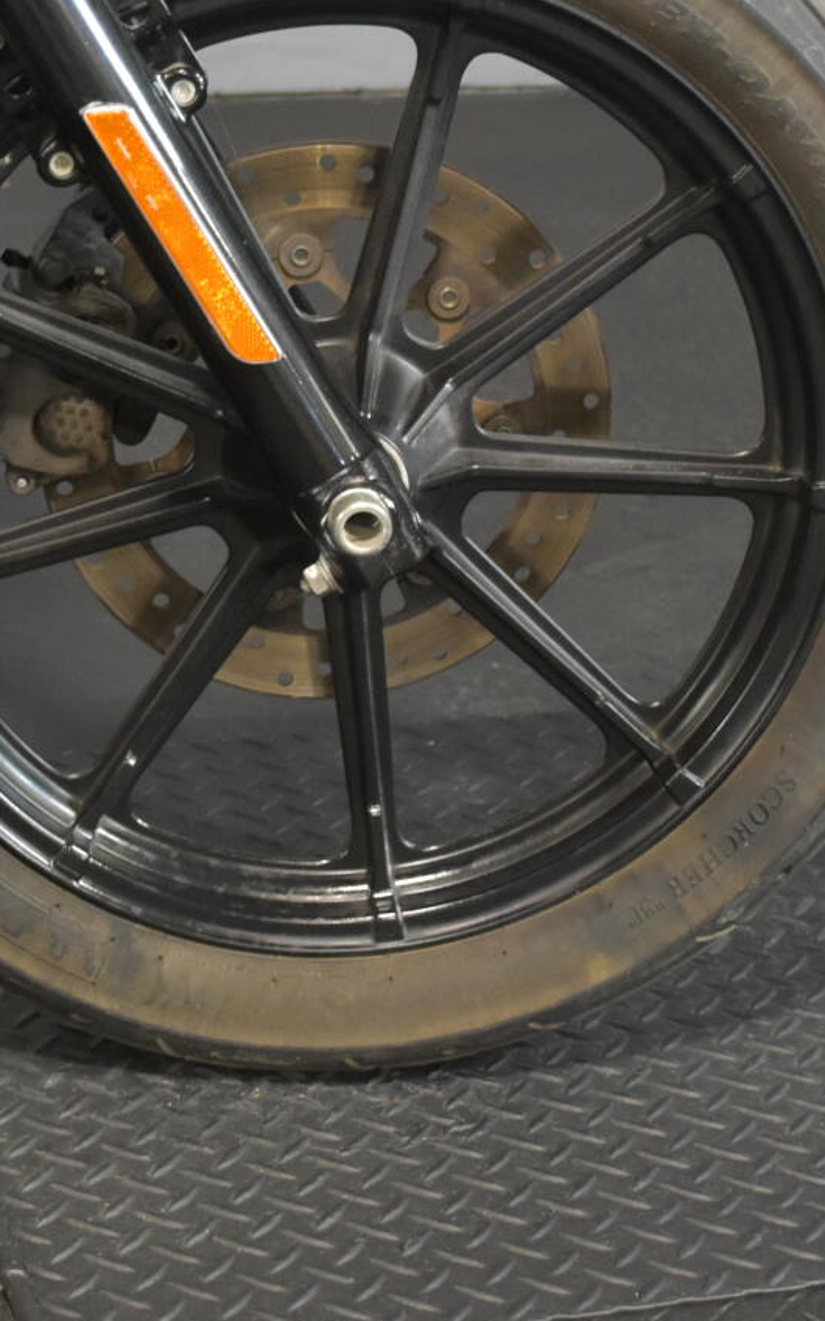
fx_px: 3633
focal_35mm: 101
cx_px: 283
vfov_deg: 20.5
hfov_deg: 12.9
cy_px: 390
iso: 1600
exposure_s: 1/20
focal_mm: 28
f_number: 4.5
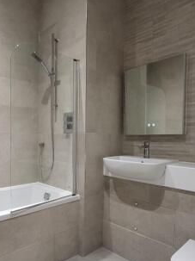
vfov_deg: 69.2
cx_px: 37
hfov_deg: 51.2
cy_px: 143
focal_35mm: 25
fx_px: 188
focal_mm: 1.74
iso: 320
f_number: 2.2
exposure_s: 1/33
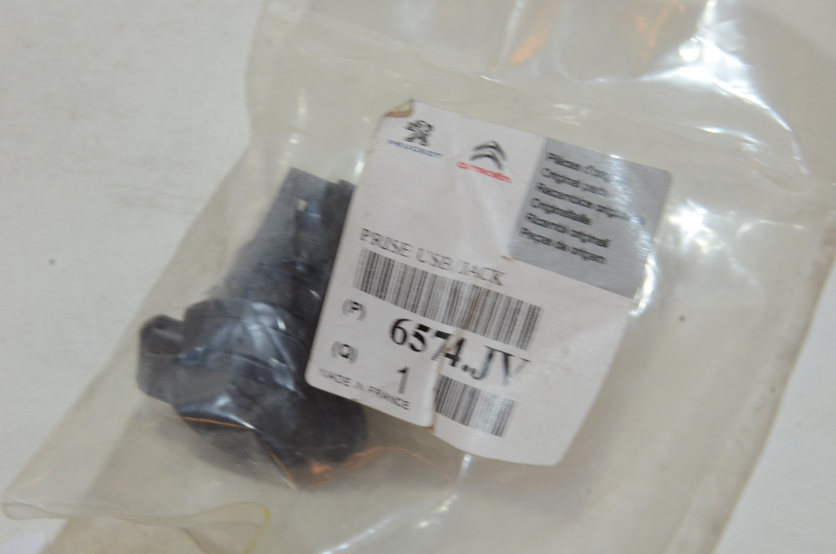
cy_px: 277
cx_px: 418
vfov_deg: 8.7
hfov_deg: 13.1
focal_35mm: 158
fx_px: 3650
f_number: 18
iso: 1250
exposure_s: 1/40
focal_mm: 105
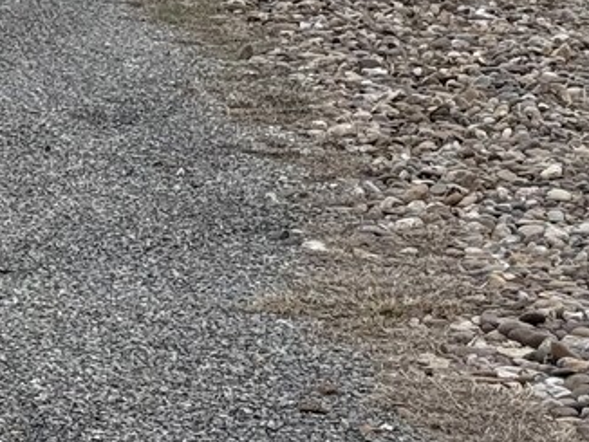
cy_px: -161
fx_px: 3610
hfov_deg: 8.7
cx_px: -670
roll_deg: -0.4
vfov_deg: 6.9
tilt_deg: -2.7
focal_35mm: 212
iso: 64
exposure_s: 1/1931
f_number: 1.78
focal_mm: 6.76
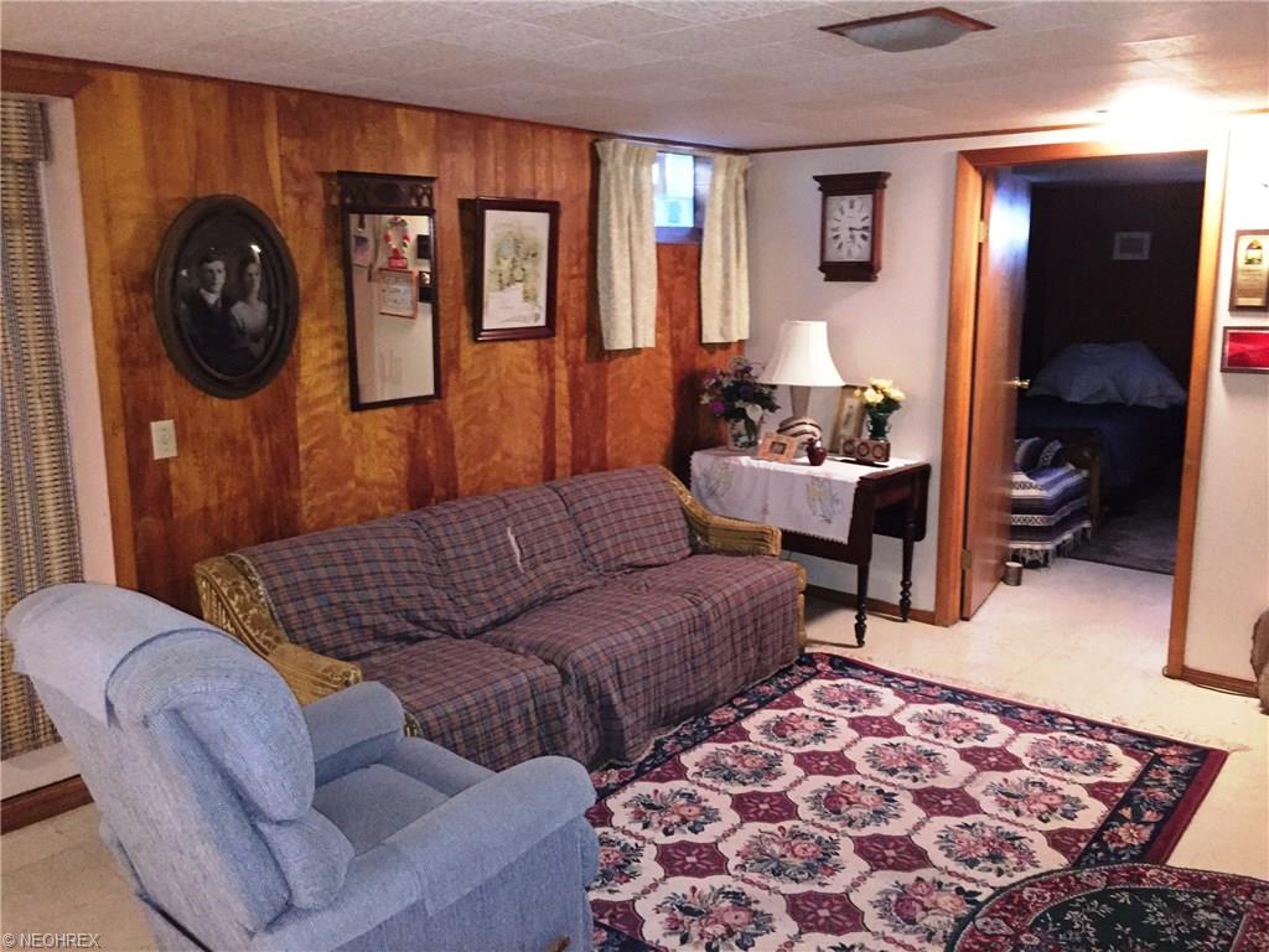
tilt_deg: -10.1
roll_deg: -0.9
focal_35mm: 29
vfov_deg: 48.2
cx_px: 634
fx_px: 1063
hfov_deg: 61.7
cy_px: 476
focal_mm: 4.15
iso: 500
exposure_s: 1/16
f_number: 2.2
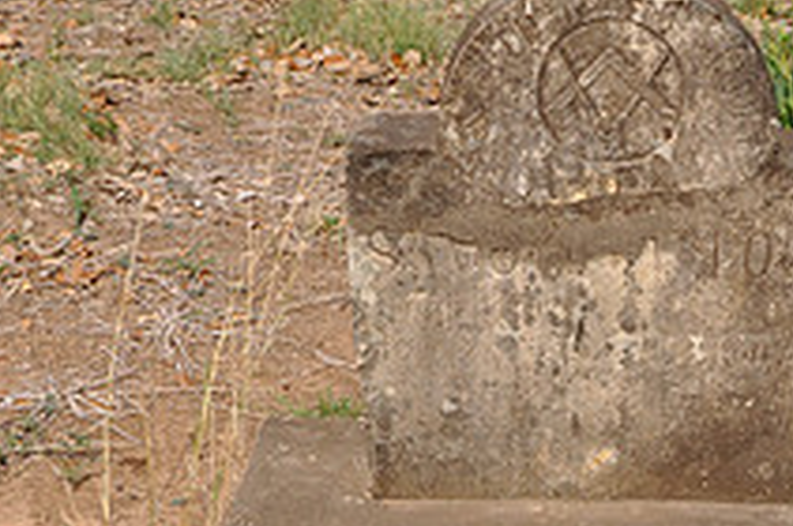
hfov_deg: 19.0
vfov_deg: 12.7
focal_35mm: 107
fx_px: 2353
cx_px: 601
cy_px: 411
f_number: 8
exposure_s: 1/250
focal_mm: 26
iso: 200
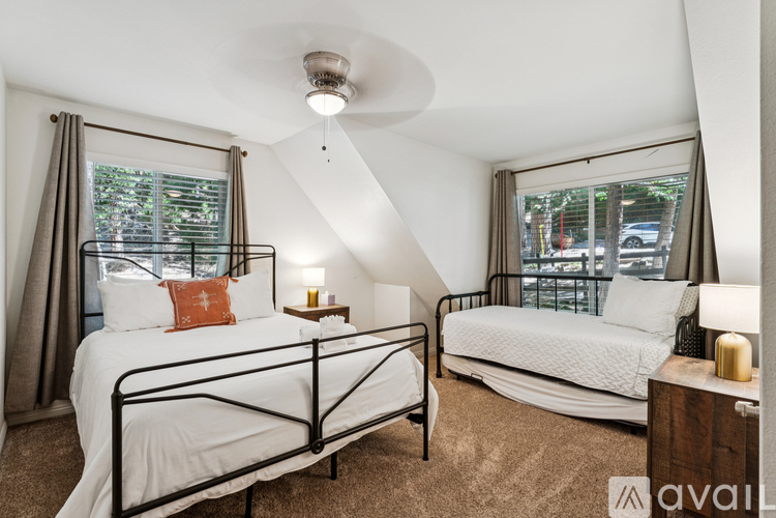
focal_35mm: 17
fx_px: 371
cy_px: 259
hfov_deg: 92.6
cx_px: 388
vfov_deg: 69.8
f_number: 13
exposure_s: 1
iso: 100
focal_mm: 17.2
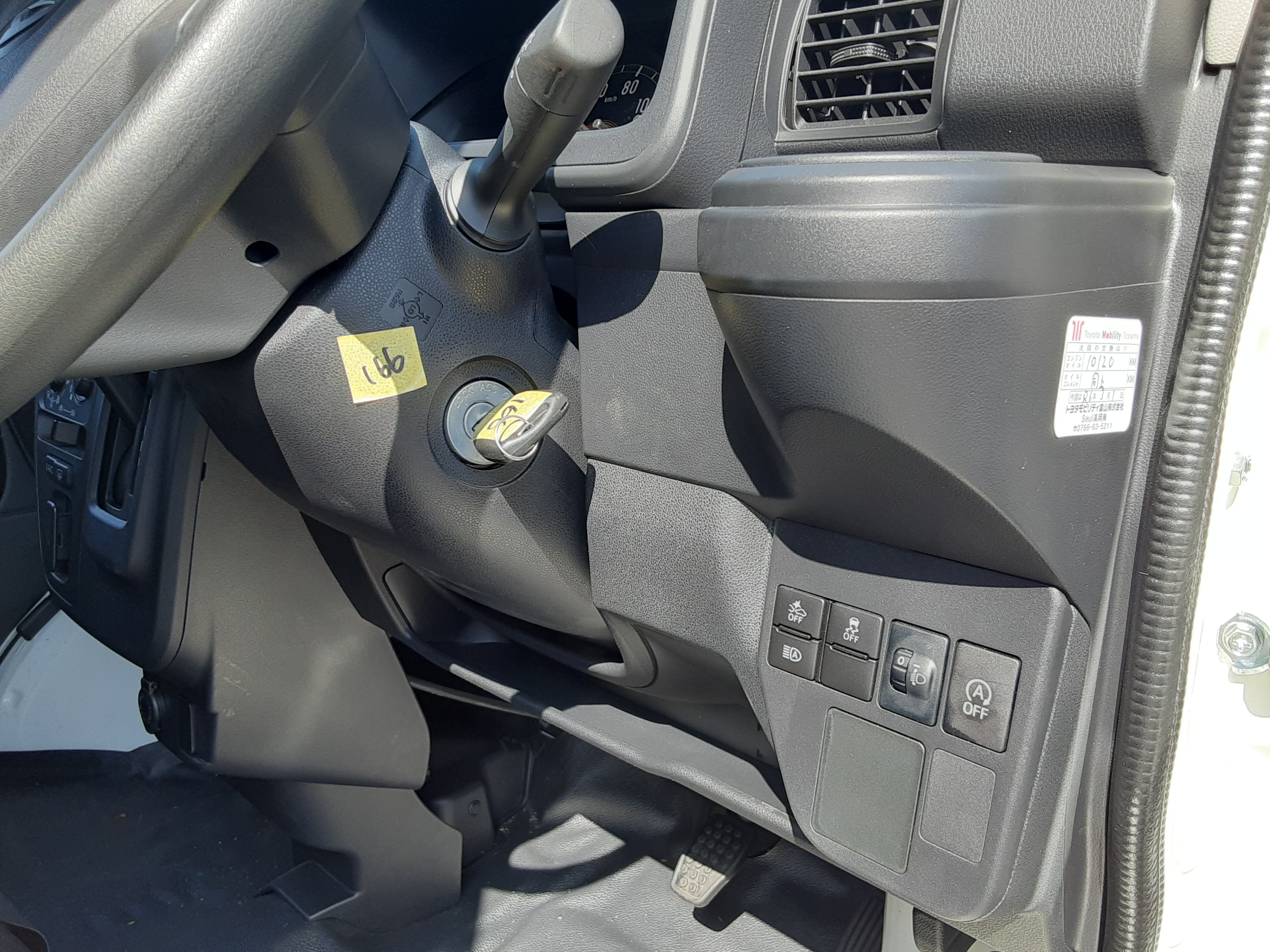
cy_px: 476
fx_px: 991
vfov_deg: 51.4
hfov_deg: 65.3
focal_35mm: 27
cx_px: 635
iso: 40
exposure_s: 1/200
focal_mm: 2.91
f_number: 1.9
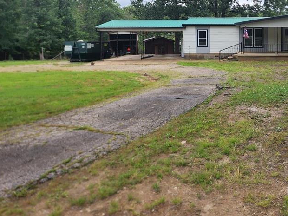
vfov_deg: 36.5
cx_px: 229
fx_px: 316
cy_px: 45
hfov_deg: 46.5
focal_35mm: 38
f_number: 1.8
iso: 12
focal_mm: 6.4
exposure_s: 1/423
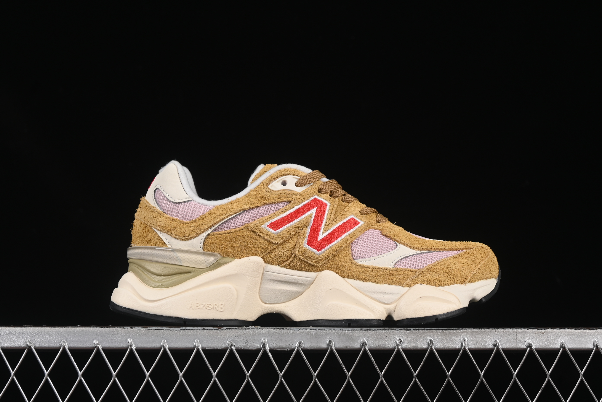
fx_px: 1254
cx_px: 301
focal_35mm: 75
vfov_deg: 18.2
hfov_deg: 27.0
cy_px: 201
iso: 160
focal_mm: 50
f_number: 8
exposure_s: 1/80
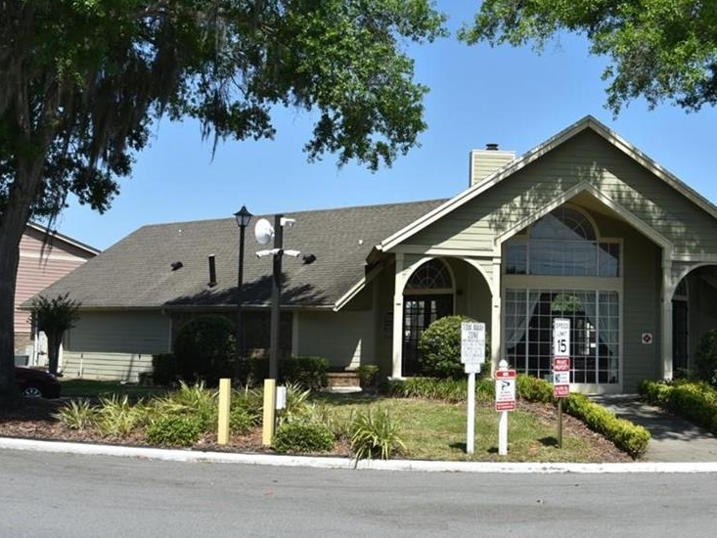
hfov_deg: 37.2
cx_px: 466
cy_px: 234
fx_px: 1057
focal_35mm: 51
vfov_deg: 28.5
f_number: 10
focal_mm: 38
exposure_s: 1/400
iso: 250
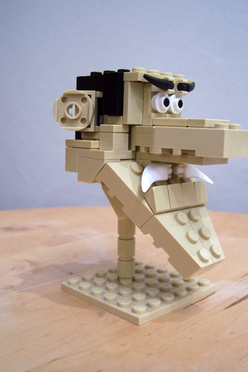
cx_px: 137
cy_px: 186
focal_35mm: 40
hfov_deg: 33.4
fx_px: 413
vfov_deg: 48.5
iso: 80
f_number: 2.8
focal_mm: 6.3
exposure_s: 1/4
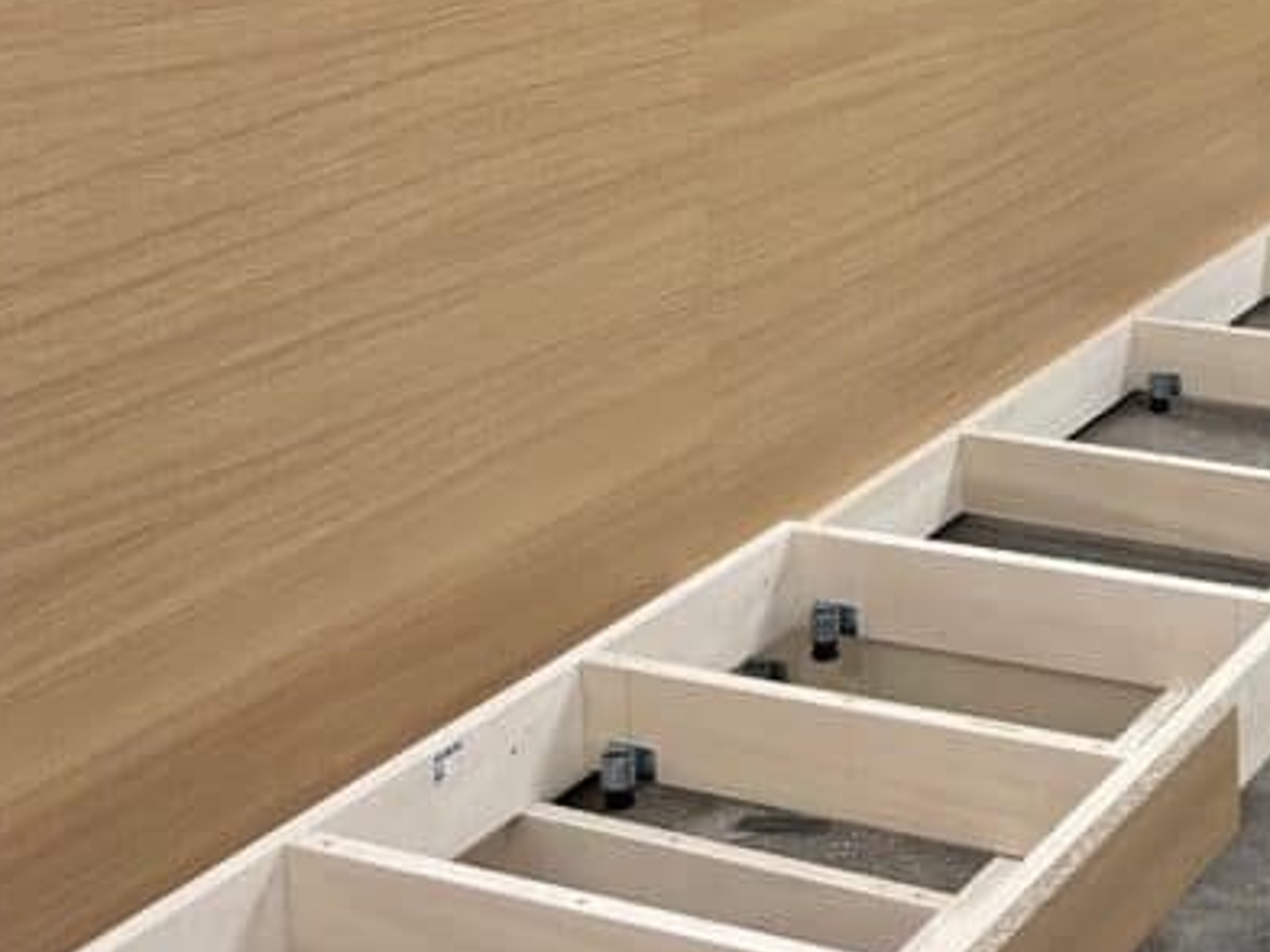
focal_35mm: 68
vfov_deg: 20.3
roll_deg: +0.3
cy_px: -178
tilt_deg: -5.3
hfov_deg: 27.3
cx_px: 1205
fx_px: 2495
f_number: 1.5
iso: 160
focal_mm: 5.7
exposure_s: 1/50
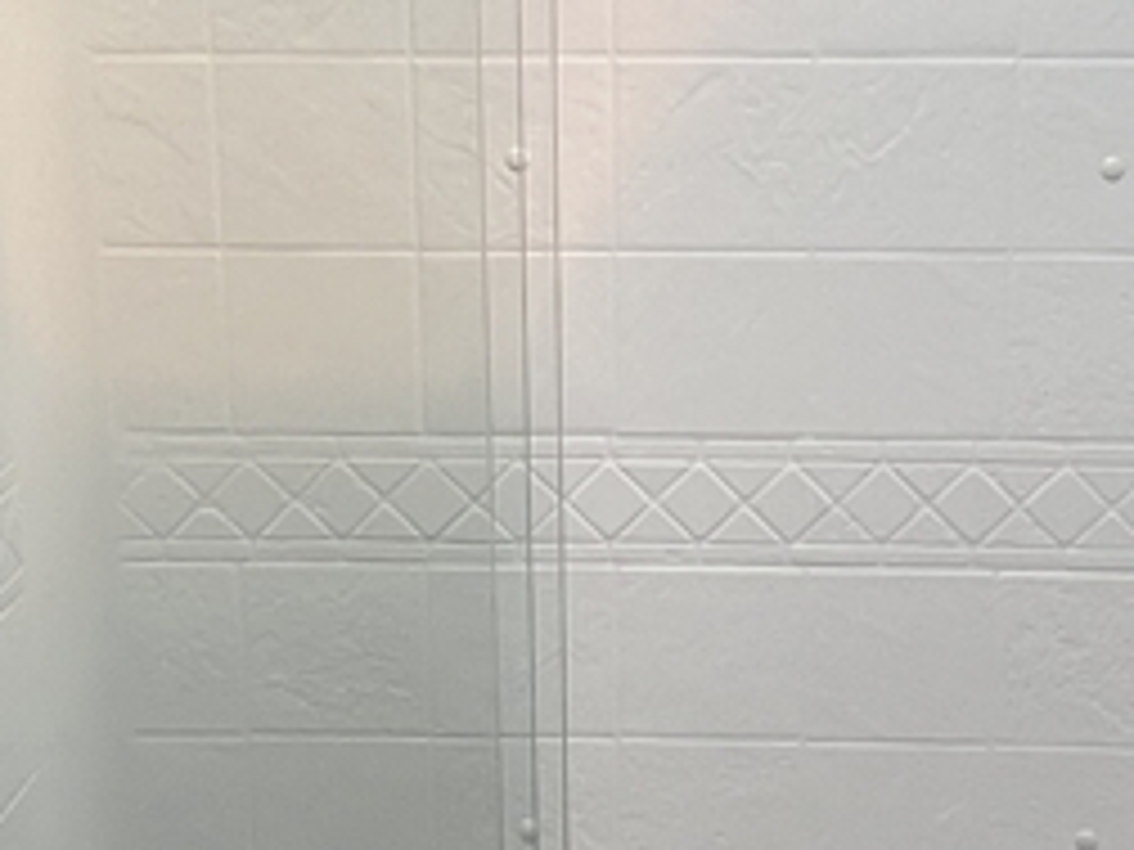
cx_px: 670
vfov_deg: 23.5
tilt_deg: -15.9
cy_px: 252
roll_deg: -2.3
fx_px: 2031
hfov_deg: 31.1
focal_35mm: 62
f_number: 1.8
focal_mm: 1.57
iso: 32
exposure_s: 1/337
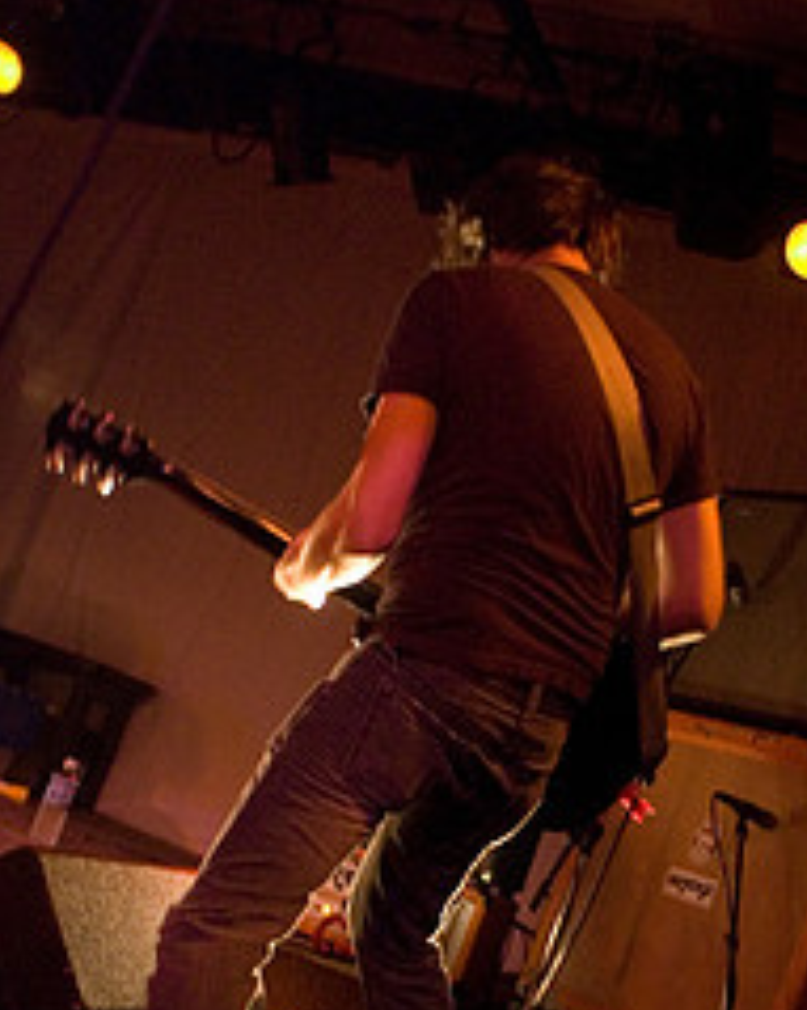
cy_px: 837
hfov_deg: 28.5
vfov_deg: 34.1
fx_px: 1583
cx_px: 492
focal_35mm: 53
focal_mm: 20
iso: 1600
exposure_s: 1/80
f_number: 2.8
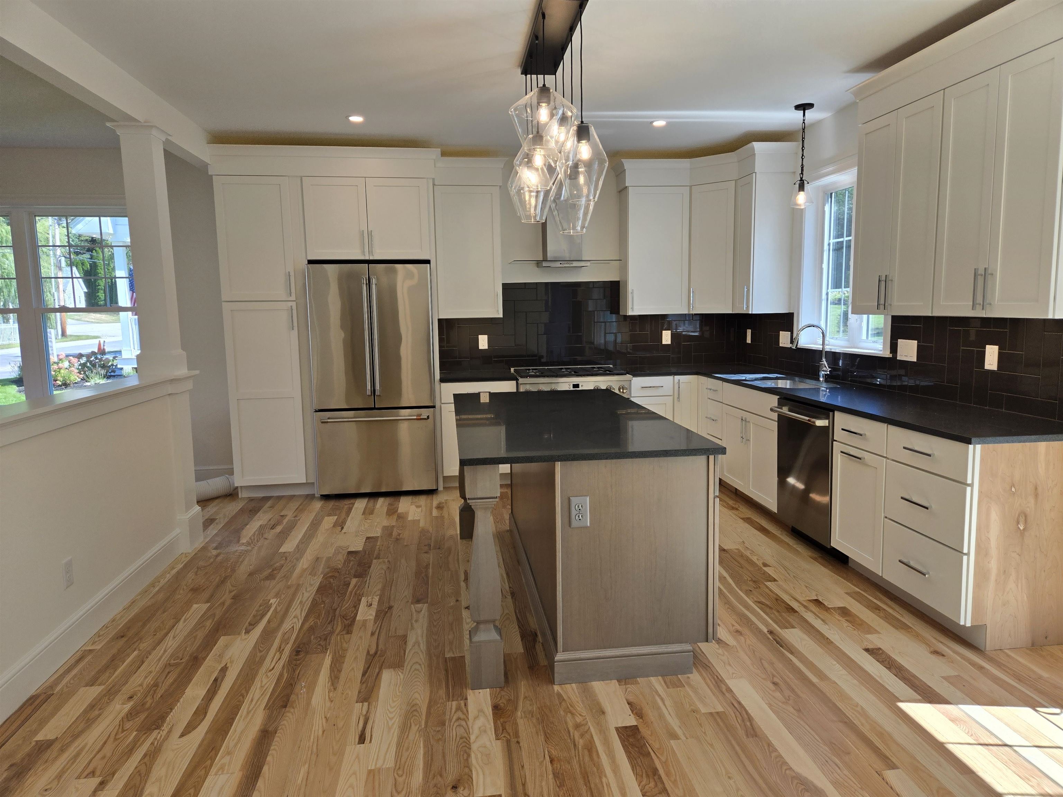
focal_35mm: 23
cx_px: 532
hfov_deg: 73.9
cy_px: 398
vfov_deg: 58.9
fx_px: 706
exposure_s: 1/631
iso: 80
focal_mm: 5.4
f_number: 1.8
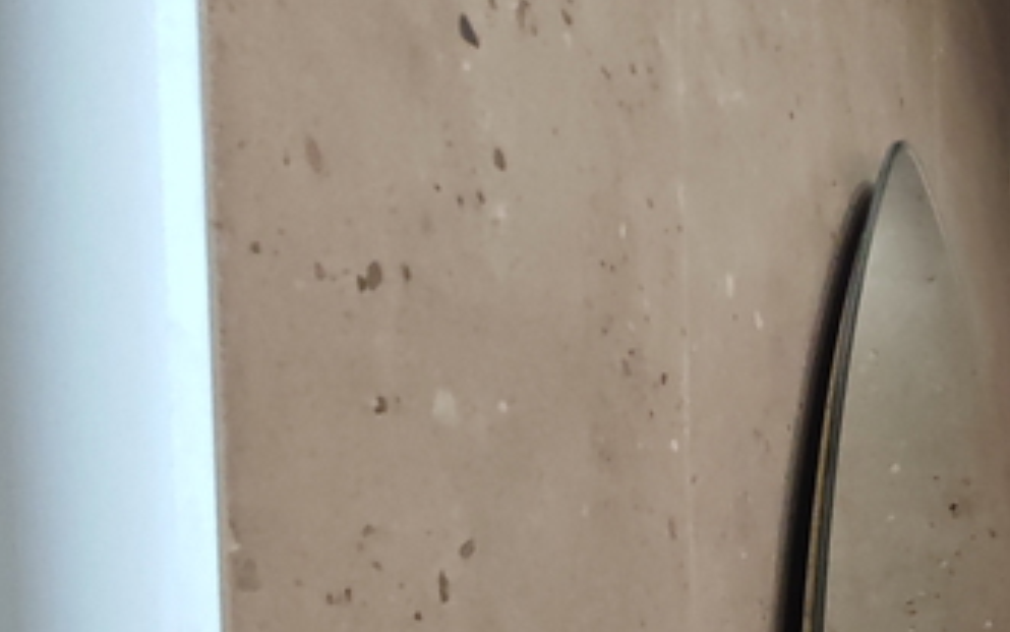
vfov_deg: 25.5
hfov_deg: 35.5
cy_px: 766
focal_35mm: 45
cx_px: 1193
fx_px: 1239
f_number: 2
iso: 320
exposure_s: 1/33
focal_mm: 1.82
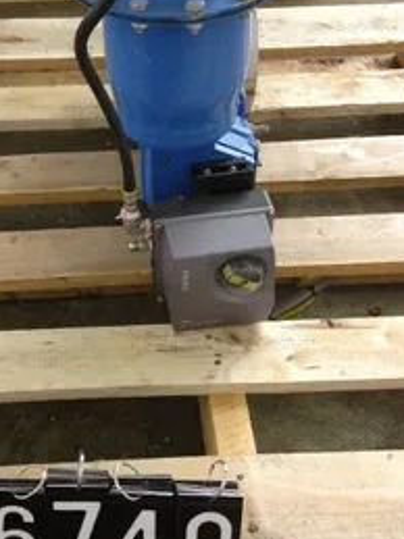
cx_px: 110
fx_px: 841
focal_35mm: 54
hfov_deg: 26.7
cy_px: 254
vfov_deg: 35.5
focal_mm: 4.28
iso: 320
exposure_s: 1/20
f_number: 2.4
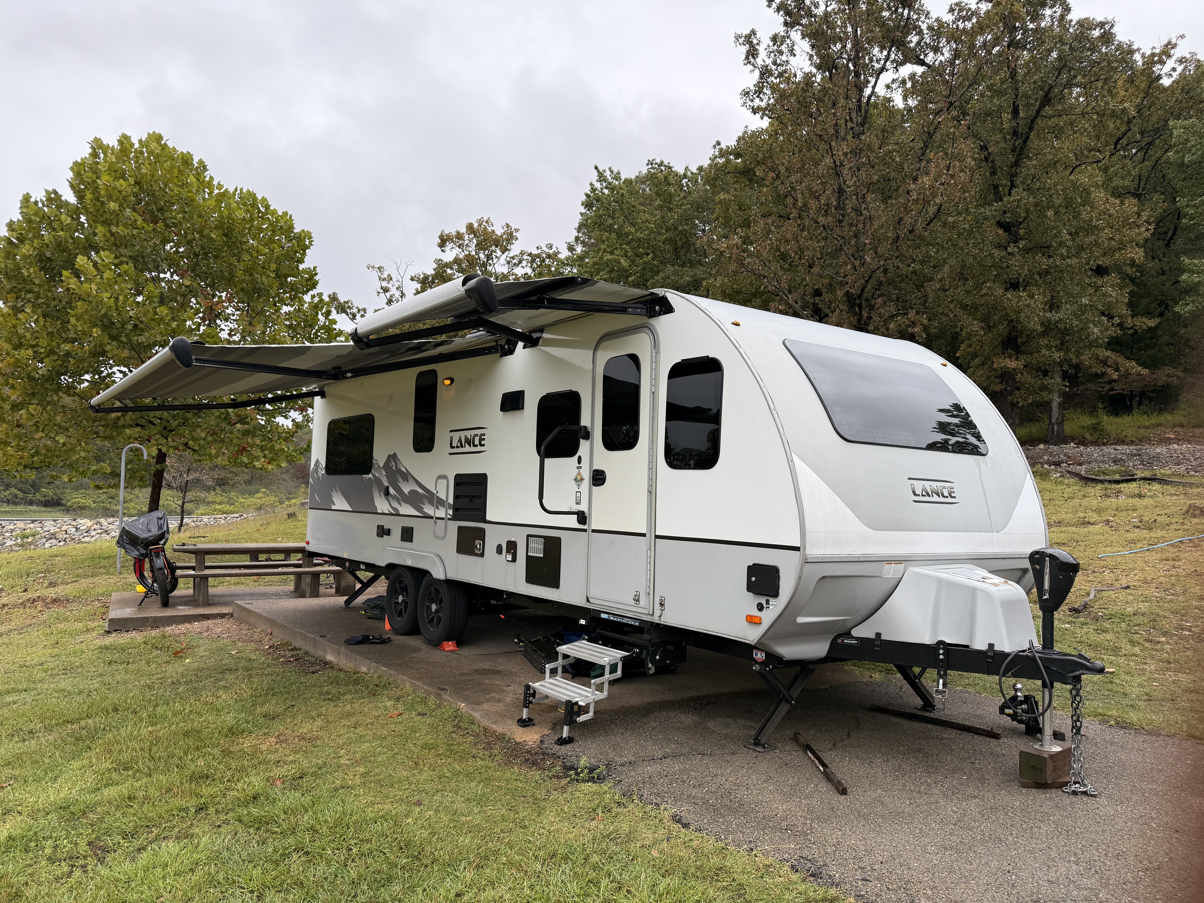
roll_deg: -0.6
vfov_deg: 56.8
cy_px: 452
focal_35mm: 24
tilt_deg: +3.6
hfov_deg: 71.6
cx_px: 602
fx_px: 835
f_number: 1.78
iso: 100
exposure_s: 1/517
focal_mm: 6.76
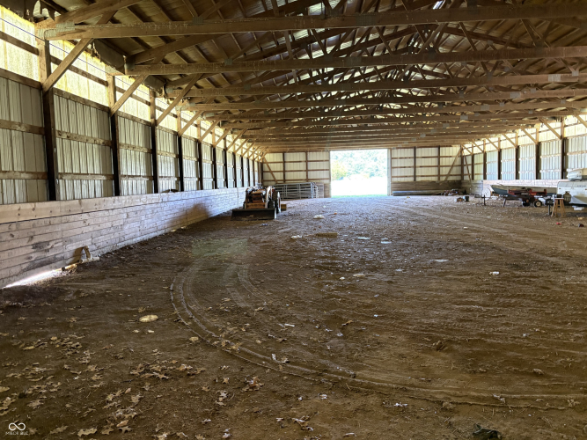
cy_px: 220
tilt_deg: -4.0
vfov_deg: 53.0
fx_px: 441
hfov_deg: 67.3
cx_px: 294
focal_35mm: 26
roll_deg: +1.3
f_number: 1.6
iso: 500
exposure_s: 1/49
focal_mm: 5.96
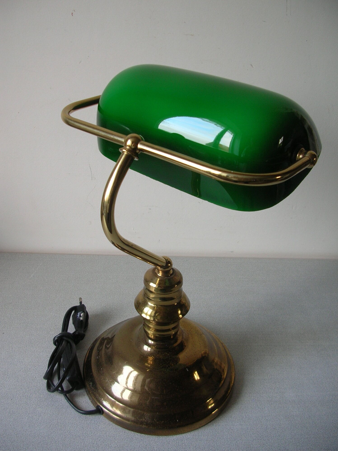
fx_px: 456
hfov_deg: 40.7
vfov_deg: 52.7
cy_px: 226
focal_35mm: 35
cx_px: 169
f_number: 2.8
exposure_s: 1/14.5
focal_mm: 5.8
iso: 50
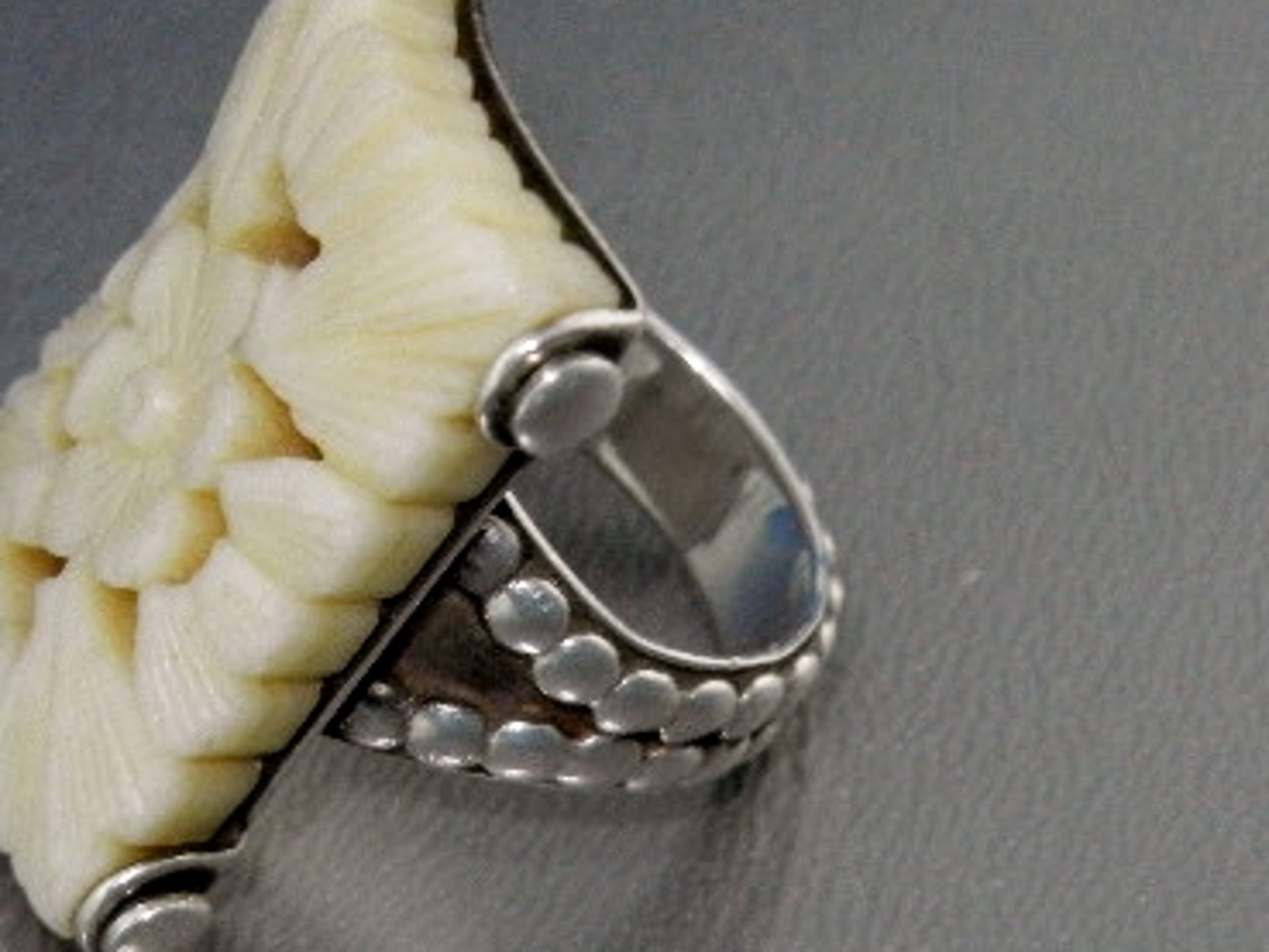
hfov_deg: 16.6
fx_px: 4327
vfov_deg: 12.6
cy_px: 529
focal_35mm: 118
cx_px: 413
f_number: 8.2
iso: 800
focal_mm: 12.2
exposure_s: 1/30
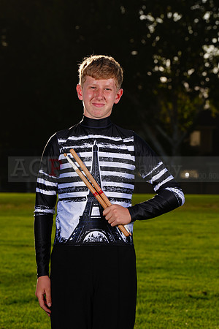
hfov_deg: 7.7
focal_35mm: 178
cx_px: 110
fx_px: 1624
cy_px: 164
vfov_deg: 11.5
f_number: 11
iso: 125
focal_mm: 178
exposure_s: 1/250
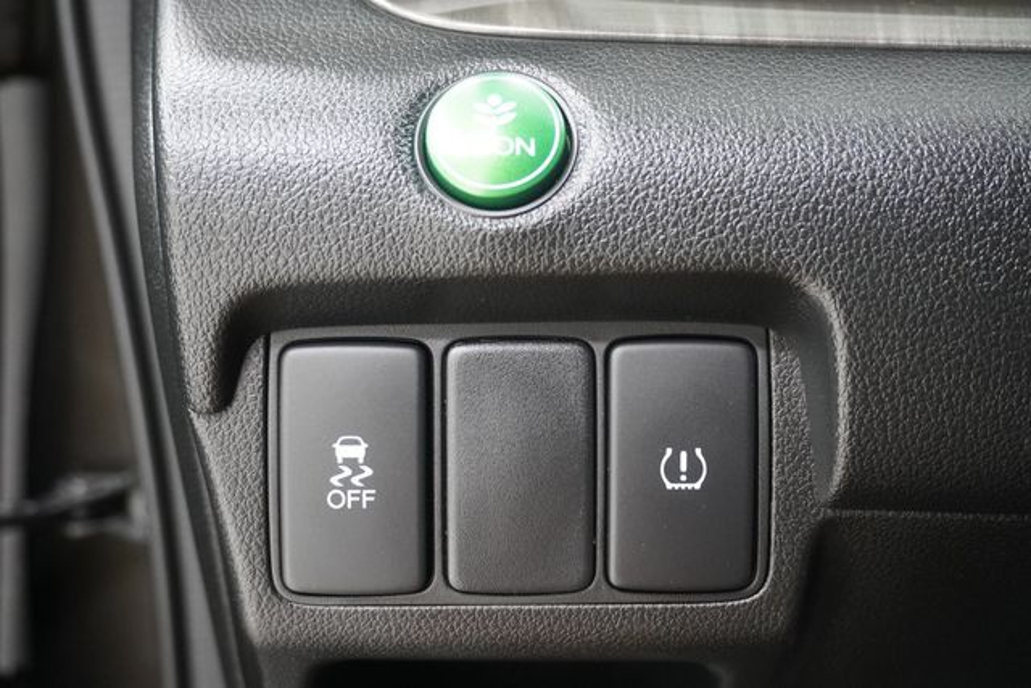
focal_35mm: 45
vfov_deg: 29.9
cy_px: 344
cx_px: 516
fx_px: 1289
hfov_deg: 43.6
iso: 3200
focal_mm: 30
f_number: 5
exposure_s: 1/60
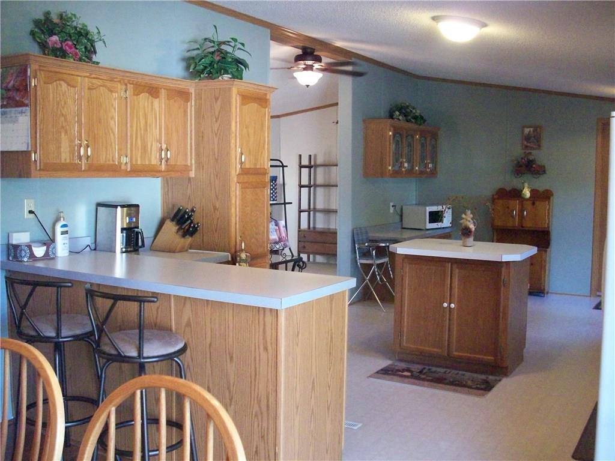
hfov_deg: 50.1
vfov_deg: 38.7
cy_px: 230
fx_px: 657
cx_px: 308
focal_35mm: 37
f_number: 2.8
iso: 398
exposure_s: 1/45
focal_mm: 6.2
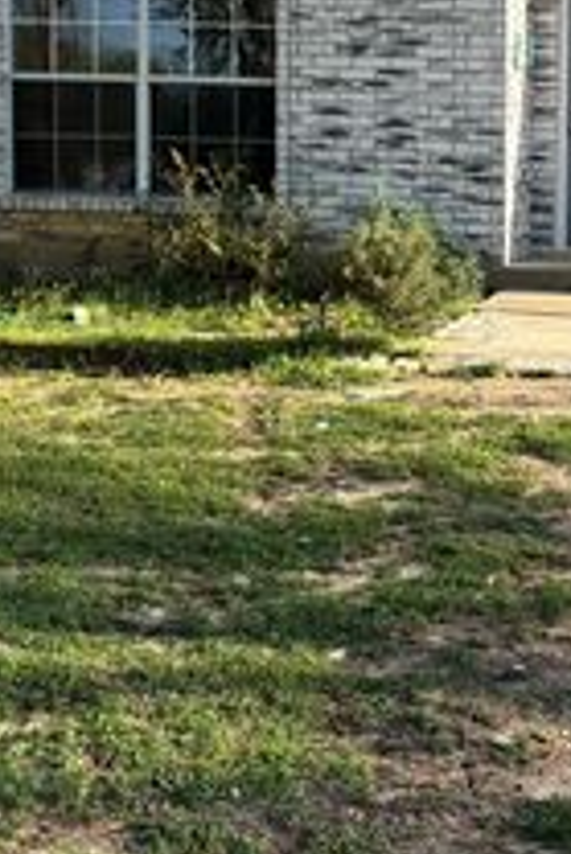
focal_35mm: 65
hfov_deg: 19.9
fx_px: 1544
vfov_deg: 30.9
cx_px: 649
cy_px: 343
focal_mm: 5.96
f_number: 1.6
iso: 50
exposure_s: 1/1152
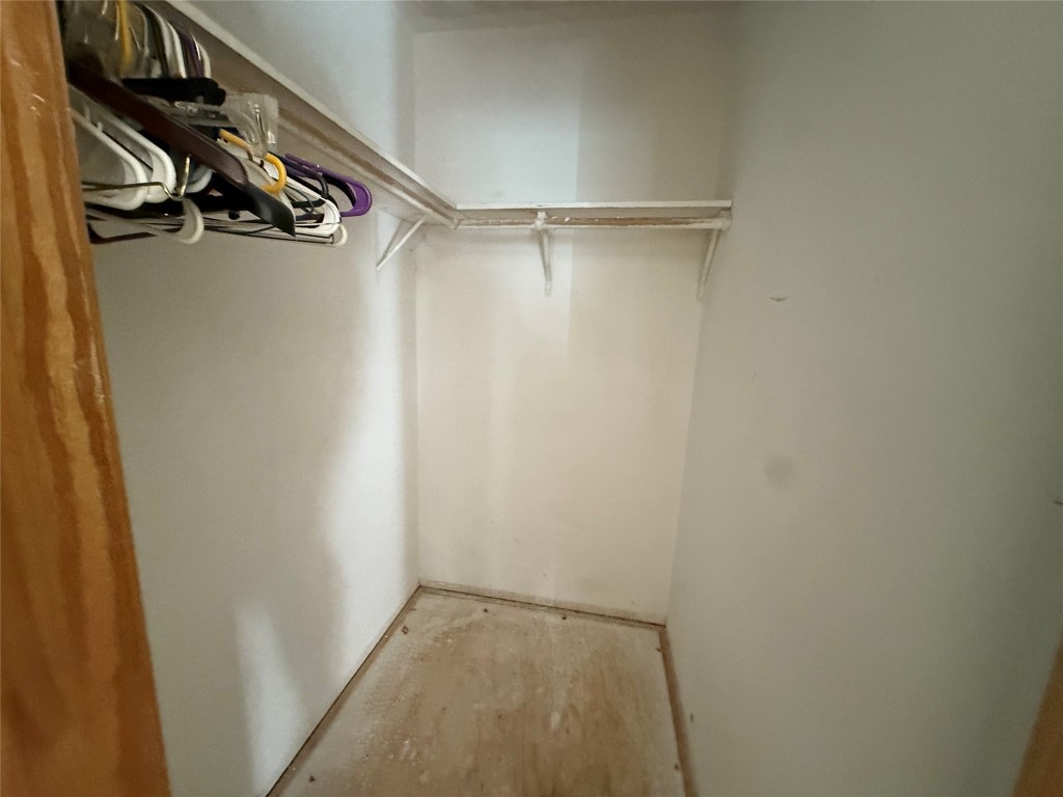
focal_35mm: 14
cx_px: 532
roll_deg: -2.1
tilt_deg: -8.1
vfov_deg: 85.7
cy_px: 398
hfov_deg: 102.1
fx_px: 430
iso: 1000
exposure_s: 1/60
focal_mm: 2.22
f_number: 2.2
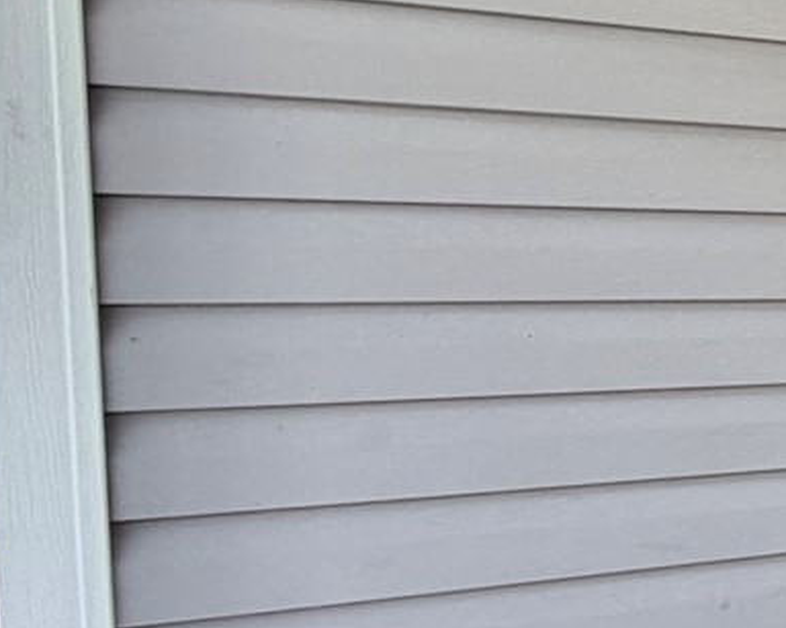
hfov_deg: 20.9
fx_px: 1326
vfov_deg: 26.6
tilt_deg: -1.4
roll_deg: +0.0
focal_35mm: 57
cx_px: 1451
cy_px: 354
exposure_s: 1/451
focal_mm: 2.22
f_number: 2.2
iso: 64
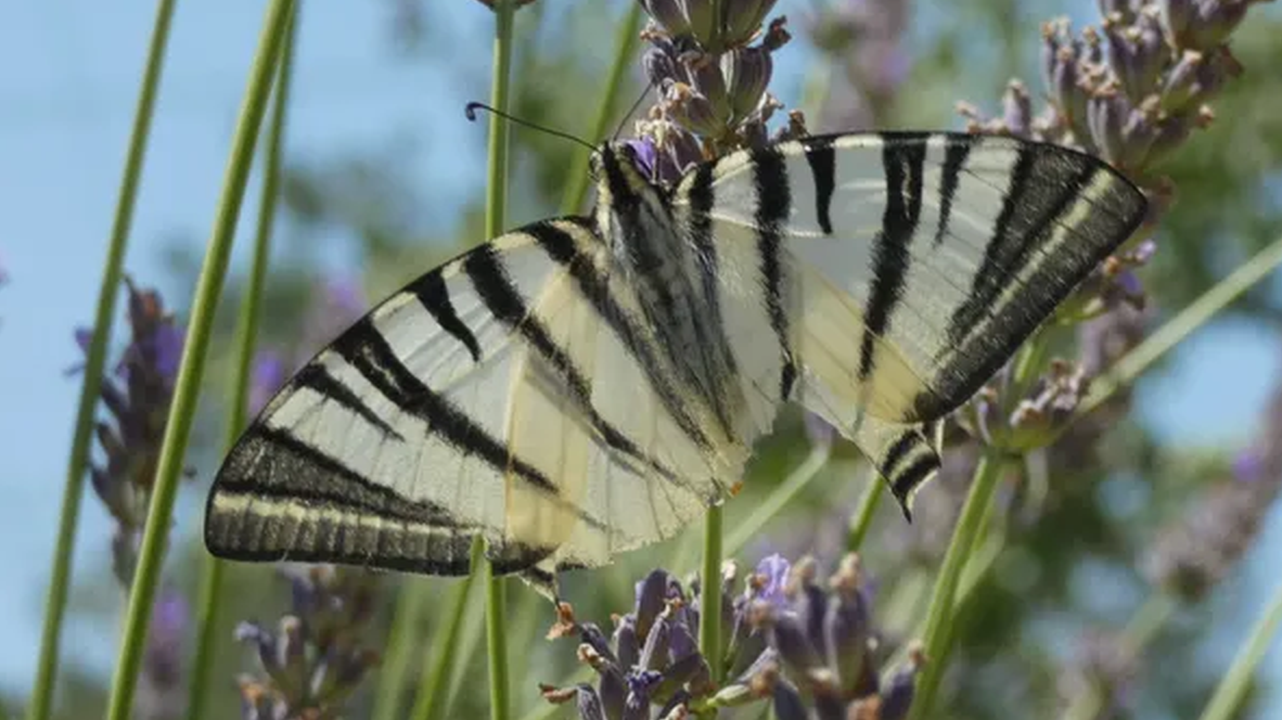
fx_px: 5131
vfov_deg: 8.0
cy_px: 395
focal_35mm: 151
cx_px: 692
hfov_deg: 14.2
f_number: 5.2
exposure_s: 1/320
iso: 80
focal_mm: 22.9
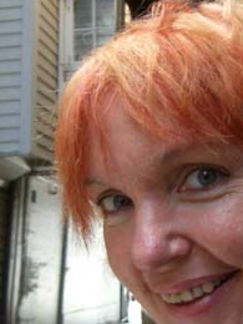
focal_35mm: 74
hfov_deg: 19.8
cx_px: 159
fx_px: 693
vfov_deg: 26.2
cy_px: 208
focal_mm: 5.8
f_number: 2.6
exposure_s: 1/100
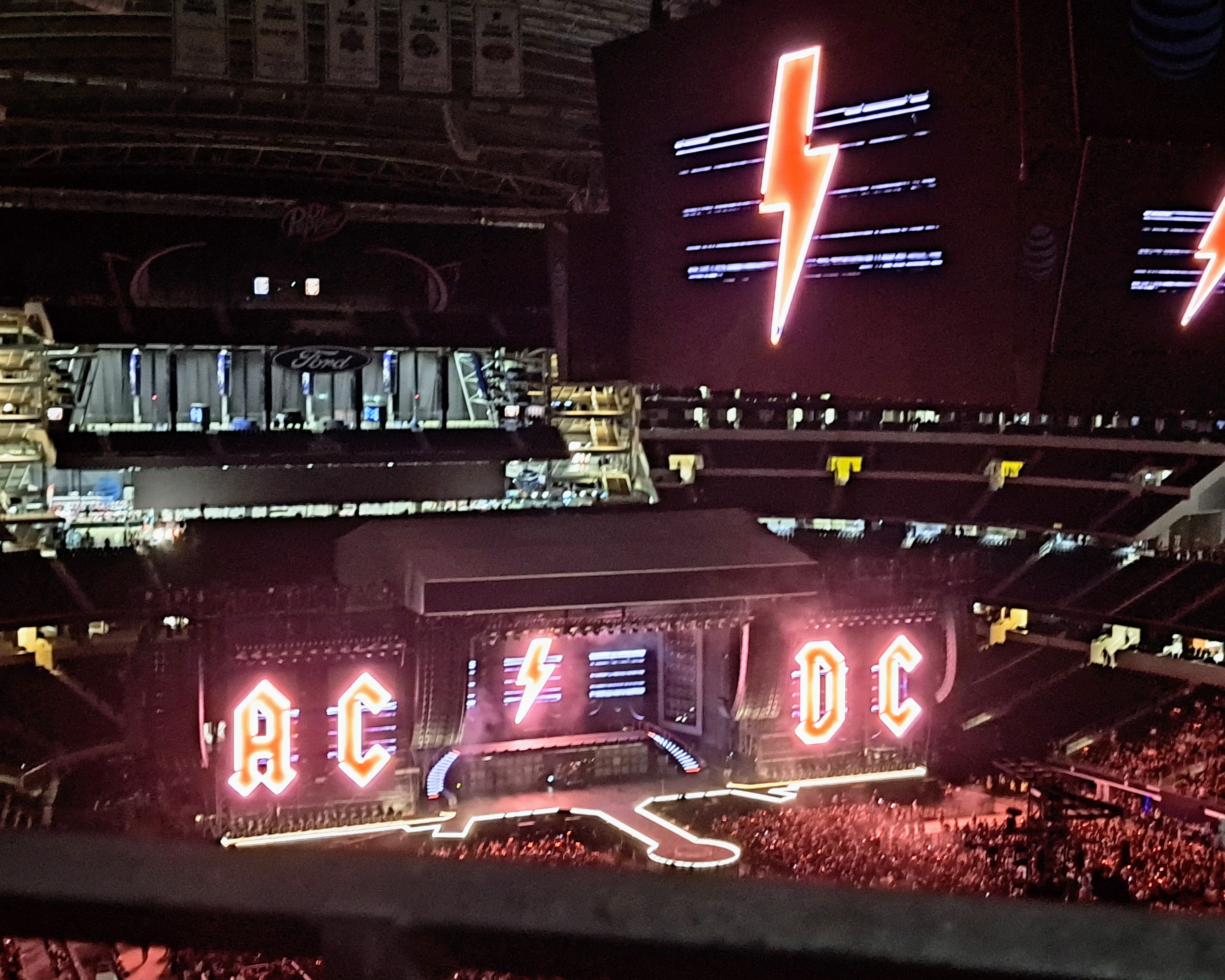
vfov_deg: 54.9
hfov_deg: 66.0
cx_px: 641
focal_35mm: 26
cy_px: 500
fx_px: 943
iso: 1250
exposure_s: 1/12
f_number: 1.8
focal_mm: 5.23
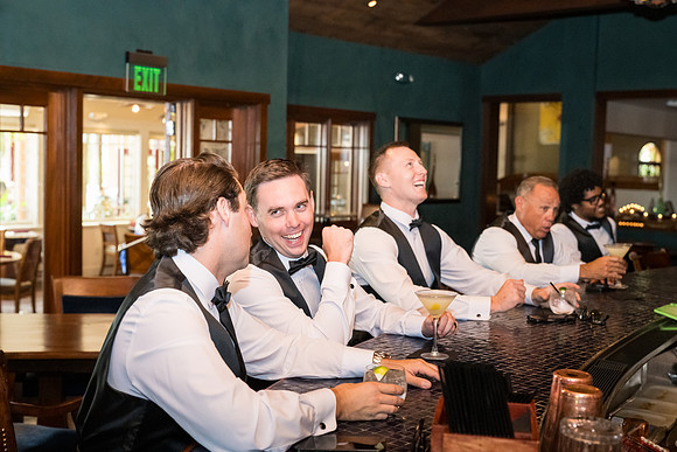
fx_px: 828
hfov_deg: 44.5
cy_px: 226
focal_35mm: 44
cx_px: 338
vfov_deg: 30.5
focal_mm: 44
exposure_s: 1/320
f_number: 4
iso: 5000
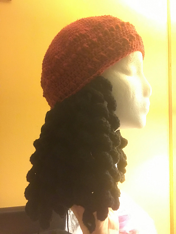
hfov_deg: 44.2
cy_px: 117
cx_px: 88
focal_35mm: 32
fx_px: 217
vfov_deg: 56.8
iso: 640
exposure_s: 1/15
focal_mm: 2.87
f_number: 2.2
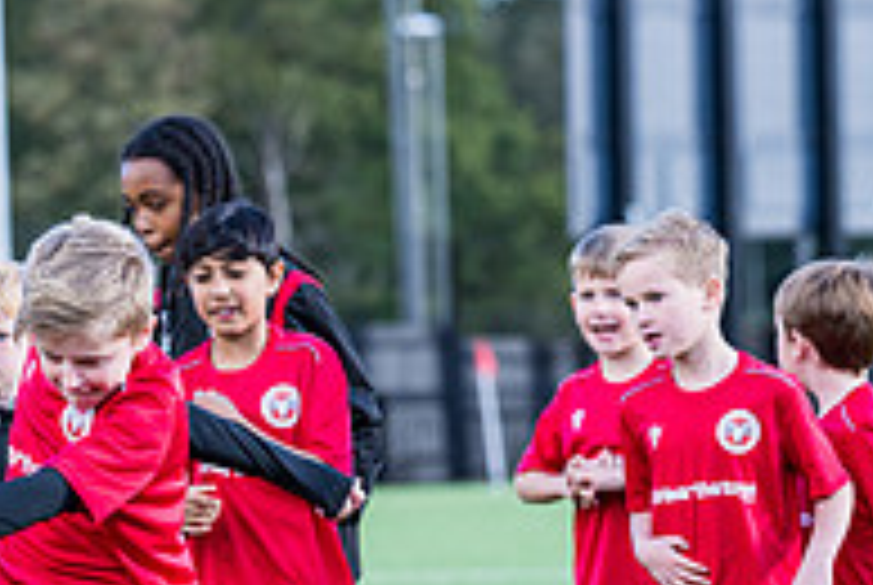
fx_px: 10079
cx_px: 18
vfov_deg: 3.3
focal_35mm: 415
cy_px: 718
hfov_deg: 5.0
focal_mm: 135
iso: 400
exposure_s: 1/800
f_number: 4
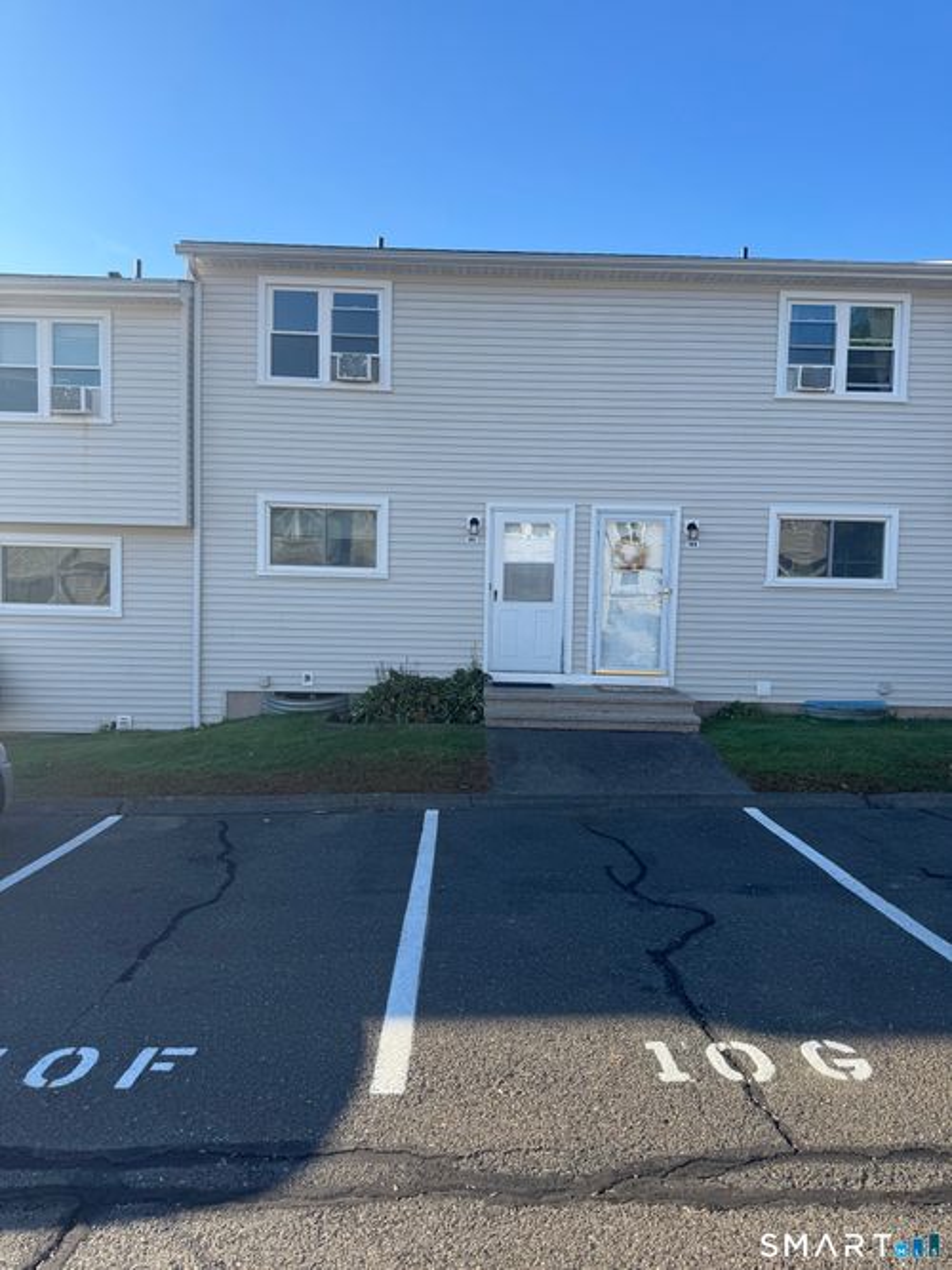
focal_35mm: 24
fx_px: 880
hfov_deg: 56.8
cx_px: 476
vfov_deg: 71.6
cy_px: 635
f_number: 1.78
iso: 80
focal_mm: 6.76
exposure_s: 1/1721
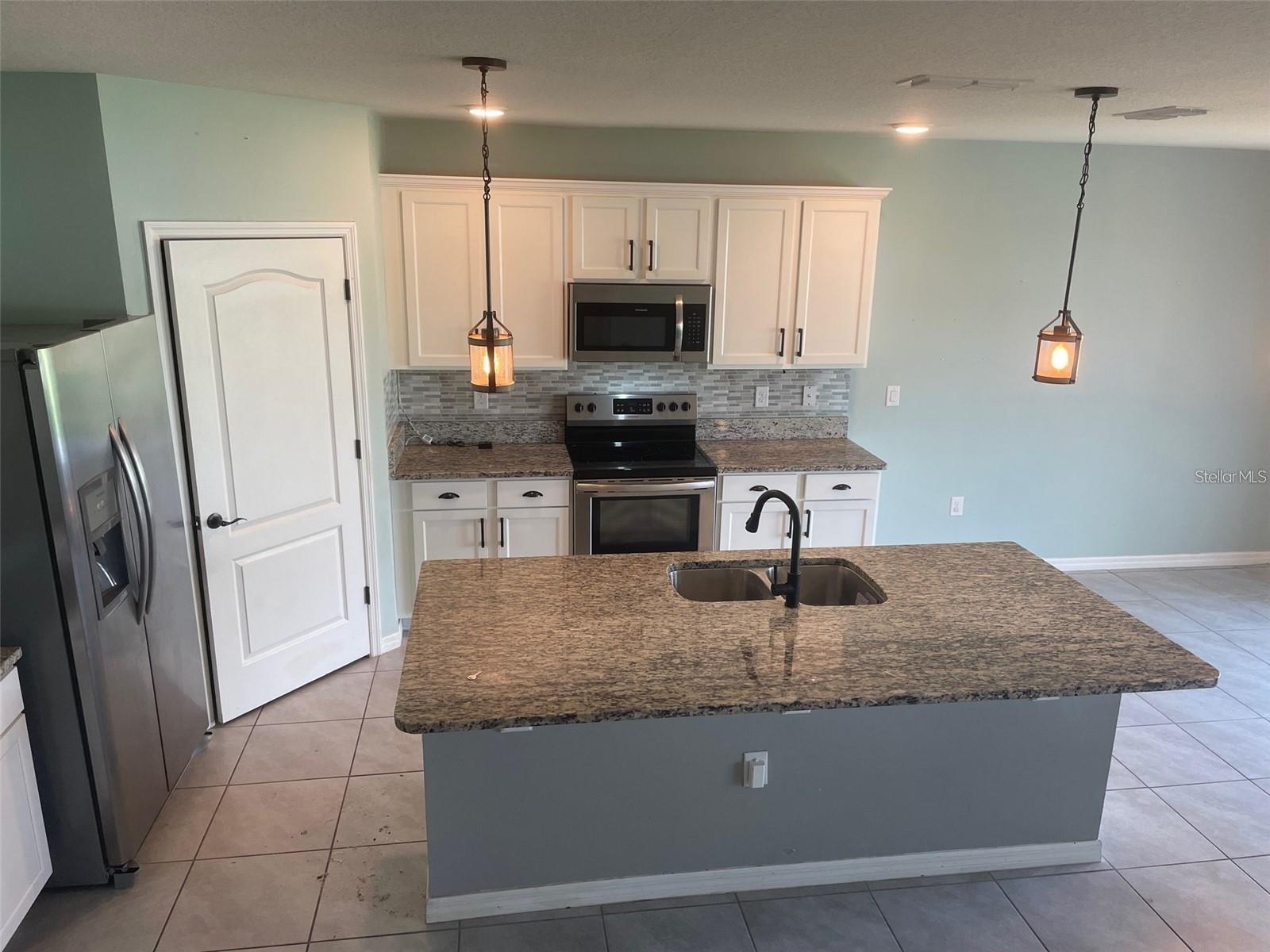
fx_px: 954
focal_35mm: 26
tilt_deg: -15.0
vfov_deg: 53.1
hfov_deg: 67.3
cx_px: 635
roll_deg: -0.8
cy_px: 476
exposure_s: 1/120
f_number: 1.6
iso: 100
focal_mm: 4.2
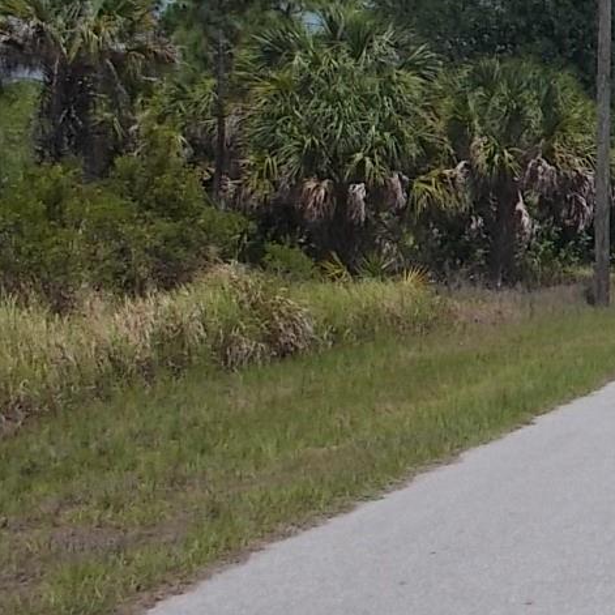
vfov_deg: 19.8
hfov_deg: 17.7
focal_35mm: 87
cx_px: 939
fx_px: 1749
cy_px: 146
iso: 80
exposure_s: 1/1499
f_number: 3.3
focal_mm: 4.1
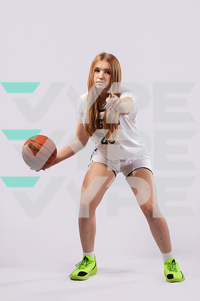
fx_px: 700
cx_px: 100
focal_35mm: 84
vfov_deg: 24.2
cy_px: 150
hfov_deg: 16.3
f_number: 11
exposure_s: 1/125
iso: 160
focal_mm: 84
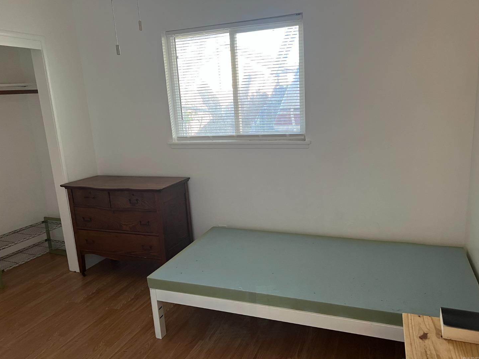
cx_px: 241
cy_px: 185
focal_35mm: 27
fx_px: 374
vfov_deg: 51.3
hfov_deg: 65.3
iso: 200
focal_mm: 5.7
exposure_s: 1/60
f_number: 1.5
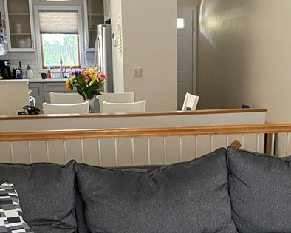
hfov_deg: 28.7
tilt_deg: -18.9
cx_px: 168
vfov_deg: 22.1
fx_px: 568
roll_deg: +0.9
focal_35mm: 66
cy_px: 246
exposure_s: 1/43
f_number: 1.8
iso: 500
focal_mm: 4.25
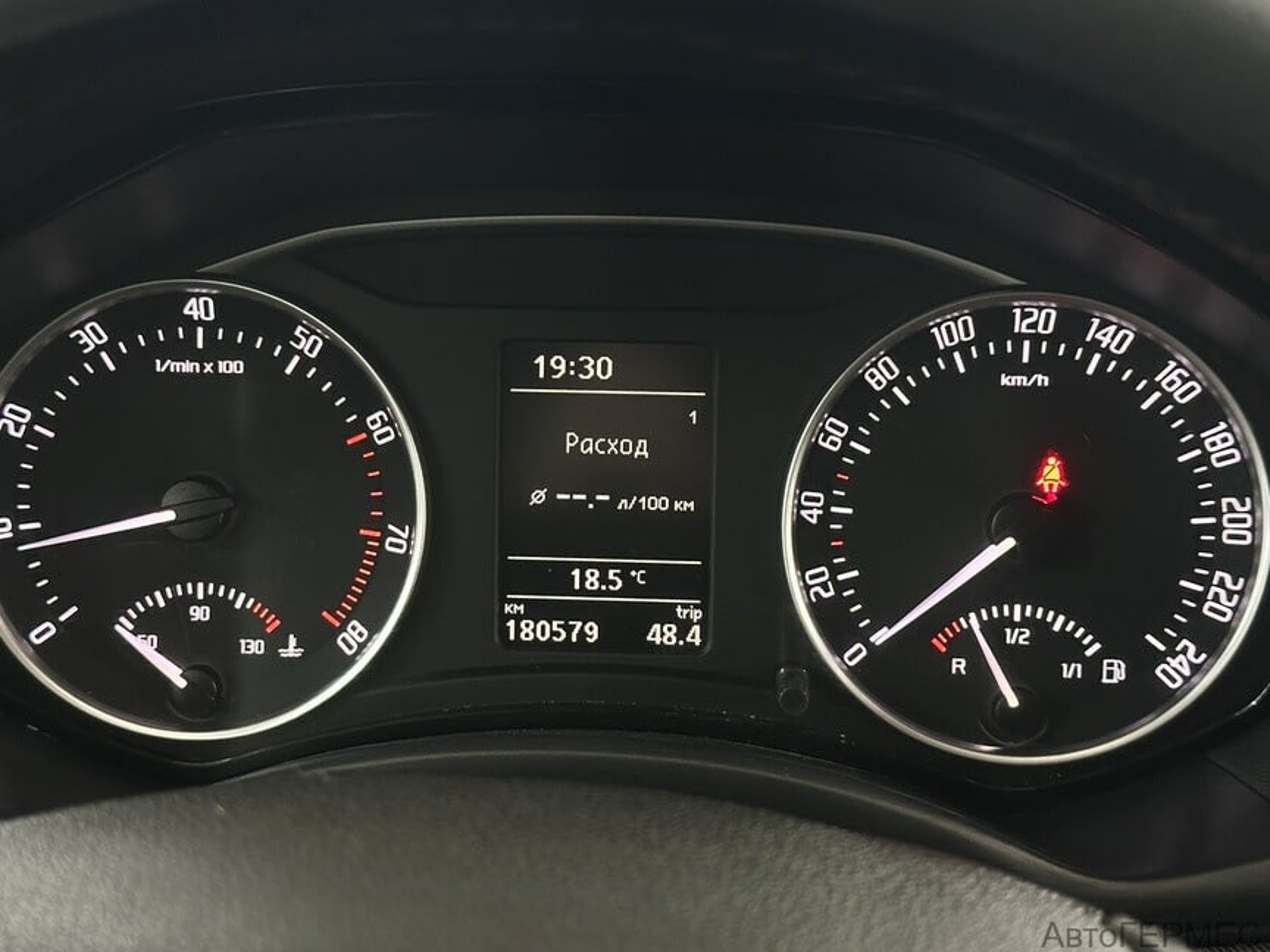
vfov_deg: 29.1
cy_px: 468
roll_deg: -0.1
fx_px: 1834
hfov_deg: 38.2
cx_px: 614
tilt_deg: -26.2
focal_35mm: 50
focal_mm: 6.86
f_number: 1.78
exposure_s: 1/33
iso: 250
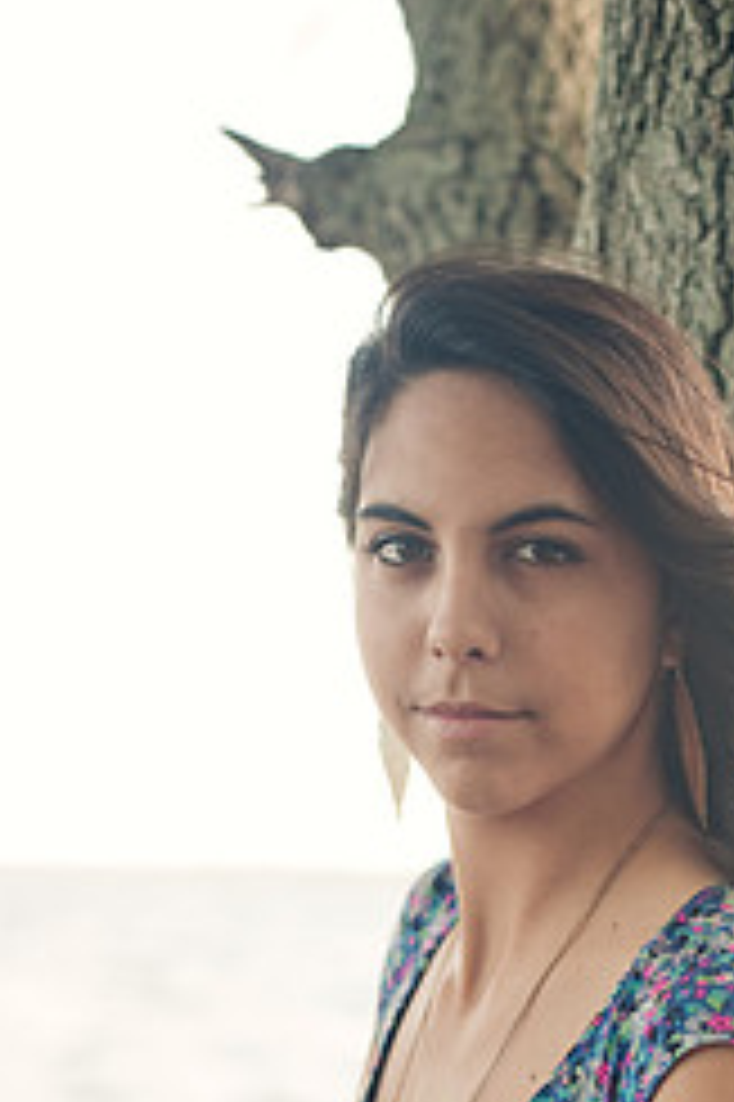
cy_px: 963
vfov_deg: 21.7
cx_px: 286
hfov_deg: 14.8
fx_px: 2817
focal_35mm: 92
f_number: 2.8
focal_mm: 50
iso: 200
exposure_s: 1/250
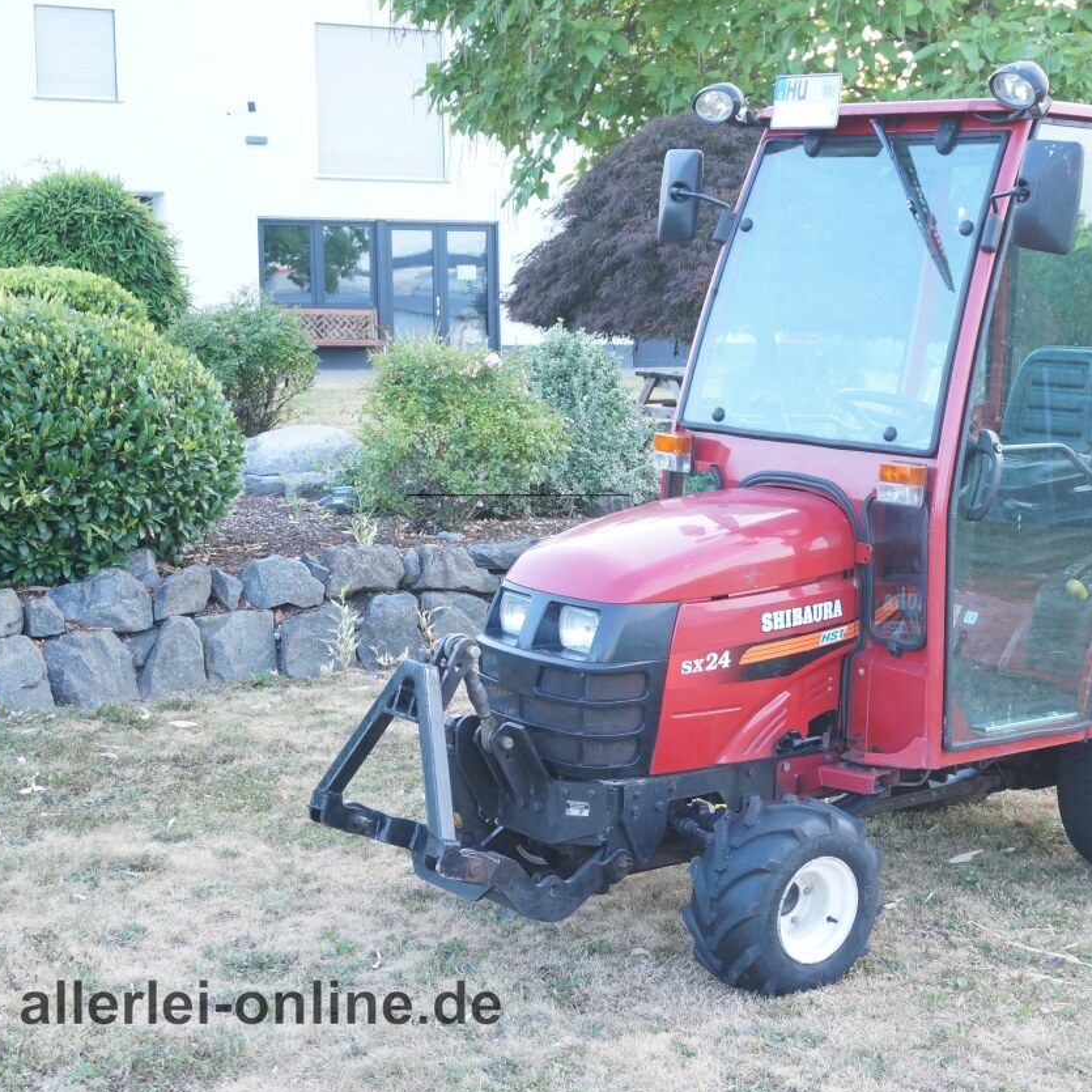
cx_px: 823
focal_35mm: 57
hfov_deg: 29.7
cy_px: 546
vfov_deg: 30.2
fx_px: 2022
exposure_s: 1/125
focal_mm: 29
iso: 800
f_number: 6.3
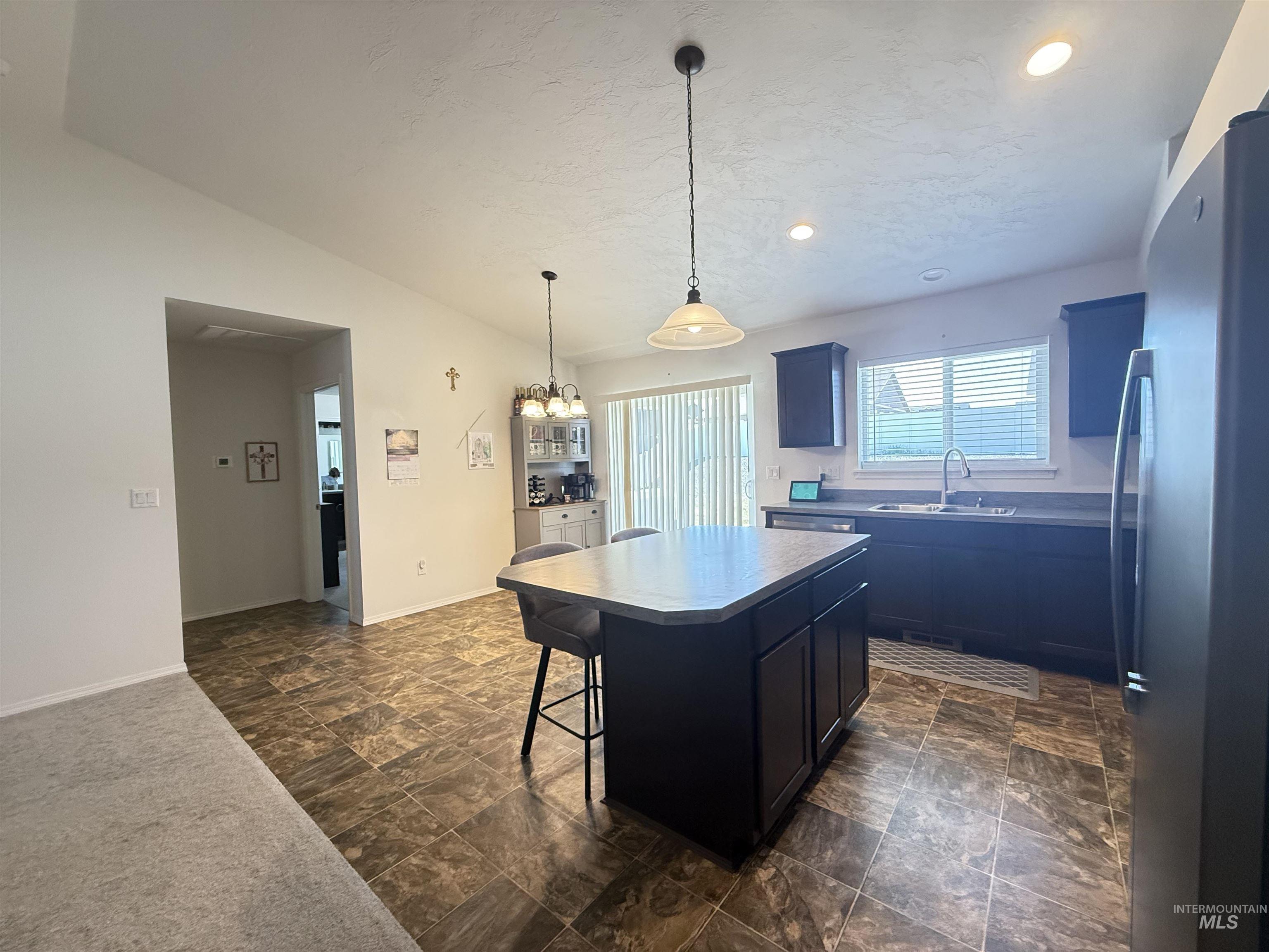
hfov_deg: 102.1
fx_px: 513
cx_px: 634
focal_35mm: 14
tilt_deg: -1.3
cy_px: 476
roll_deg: +1.3
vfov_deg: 85.7
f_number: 2.2
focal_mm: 2.22
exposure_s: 1/120
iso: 640
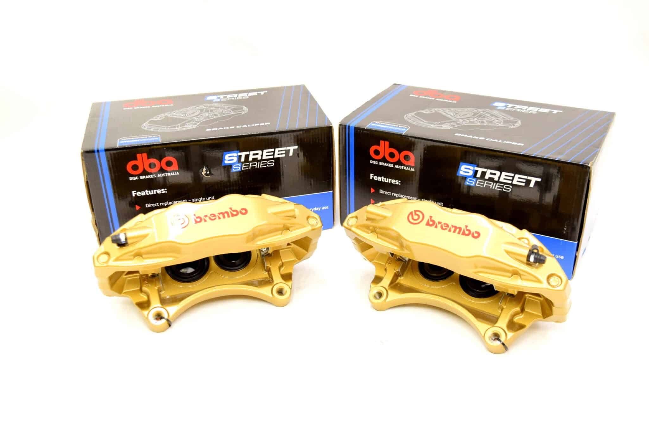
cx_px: 324
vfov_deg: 36.9
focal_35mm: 36
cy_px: 217
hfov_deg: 53.1
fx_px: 649
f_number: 5
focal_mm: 24
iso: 400
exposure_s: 1/100
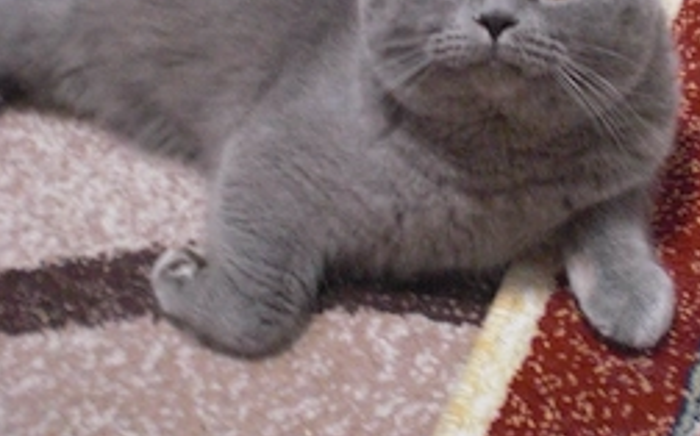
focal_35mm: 64
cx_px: 389
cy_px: 111
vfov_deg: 20.1
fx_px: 1220
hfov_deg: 32.0
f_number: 3.1
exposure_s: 1/20
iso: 800
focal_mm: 6.3
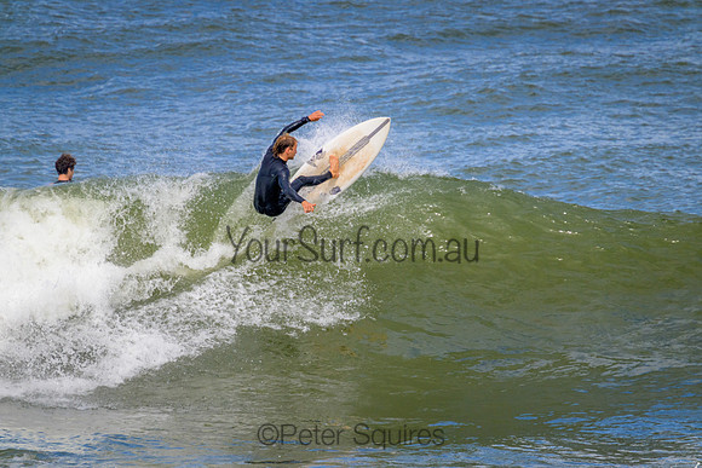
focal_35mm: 800
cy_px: 234
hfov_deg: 2.6
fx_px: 15603
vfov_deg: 1.7
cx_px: 351
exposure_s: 1/2000
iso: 900
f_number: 11
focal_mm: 800
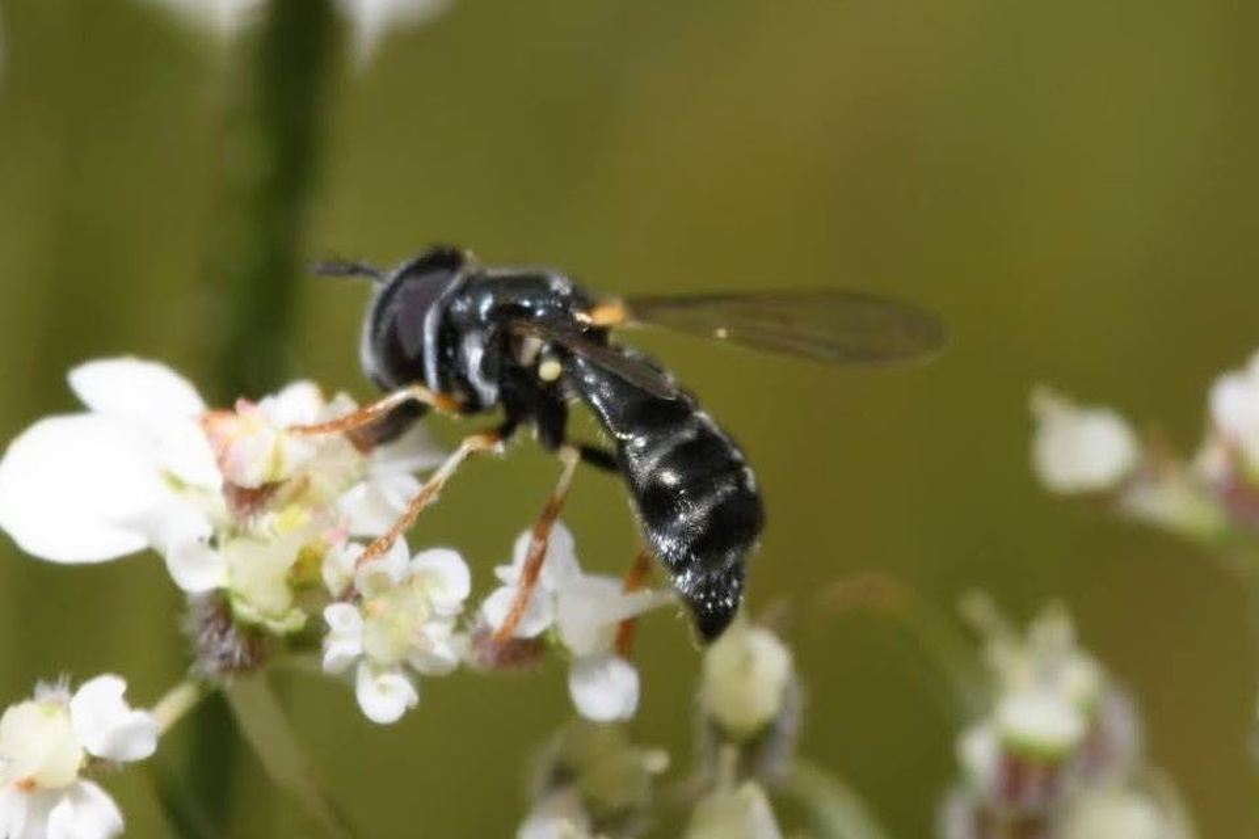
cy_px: 420
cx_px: 630
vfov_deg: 8.7
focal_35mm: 158
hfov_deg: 13.0
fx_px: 5508
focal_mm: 105
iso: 250
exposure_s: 1/60
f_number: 32
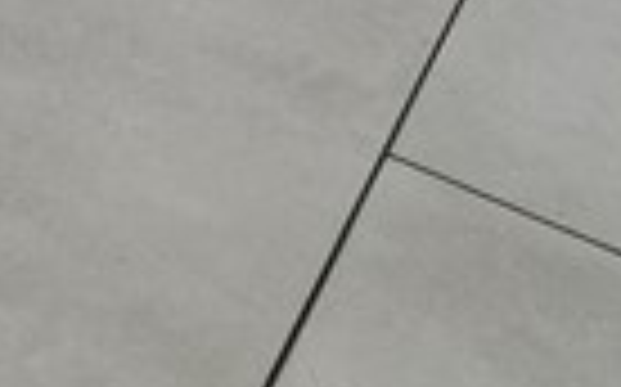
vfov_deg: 8.6
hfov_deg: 15.9
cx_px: -695
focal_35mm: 96
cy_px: -1048
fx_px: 1623
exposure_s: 1/100
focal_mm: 12
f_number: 9
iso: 200
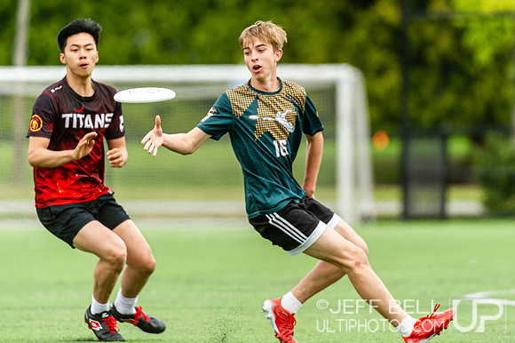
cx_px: 292
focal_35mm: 566
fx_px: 8093
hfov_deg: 3.6
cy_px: 101
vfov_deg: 2.4
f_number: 4
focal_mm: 400
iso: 450
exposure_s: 1/1600
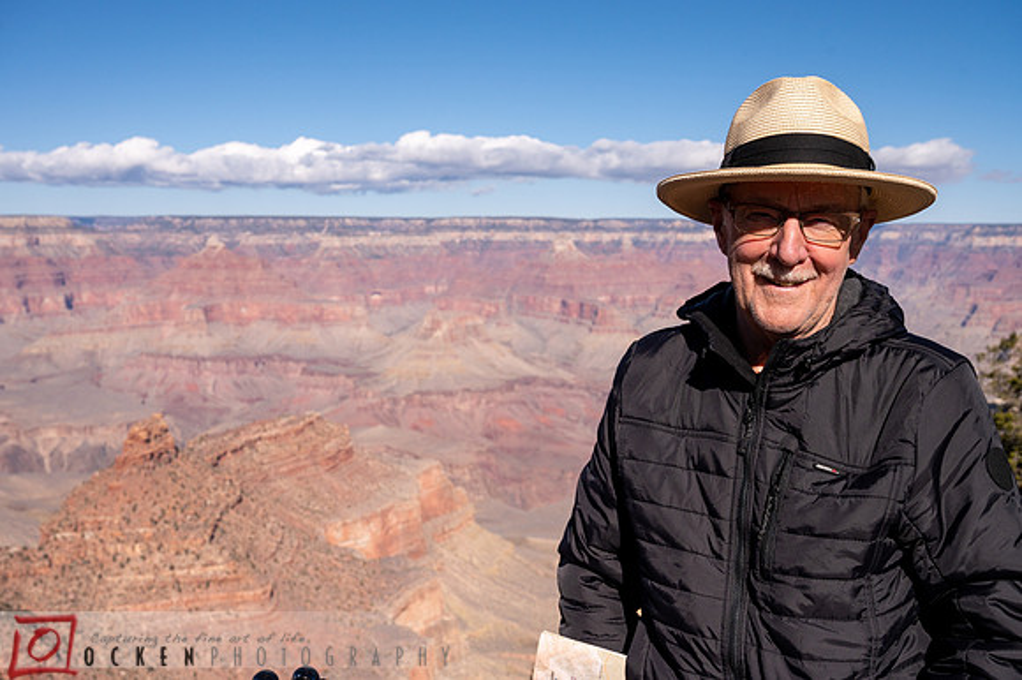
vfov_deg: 36.5
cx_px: 511
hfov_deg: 52.7
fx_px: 1033
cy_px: 340
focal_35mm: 36
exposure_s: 1/2000
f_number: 8
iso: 400
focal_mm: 36
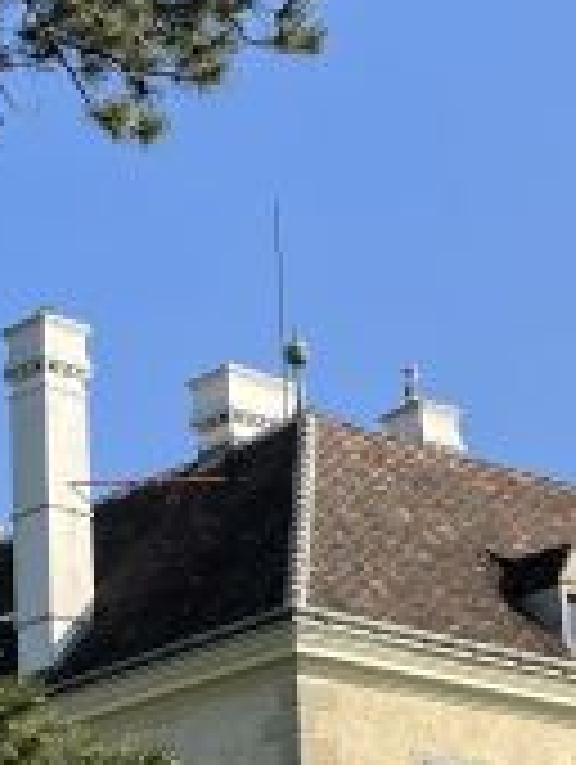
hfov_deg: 12.0
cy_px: 893
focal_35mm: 124
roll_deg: +2.6
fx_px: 2744
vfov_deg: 15.4
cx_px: 153
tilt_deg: +11.8
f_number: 1.6
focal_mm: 4.2
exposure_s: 1/2398
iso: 32
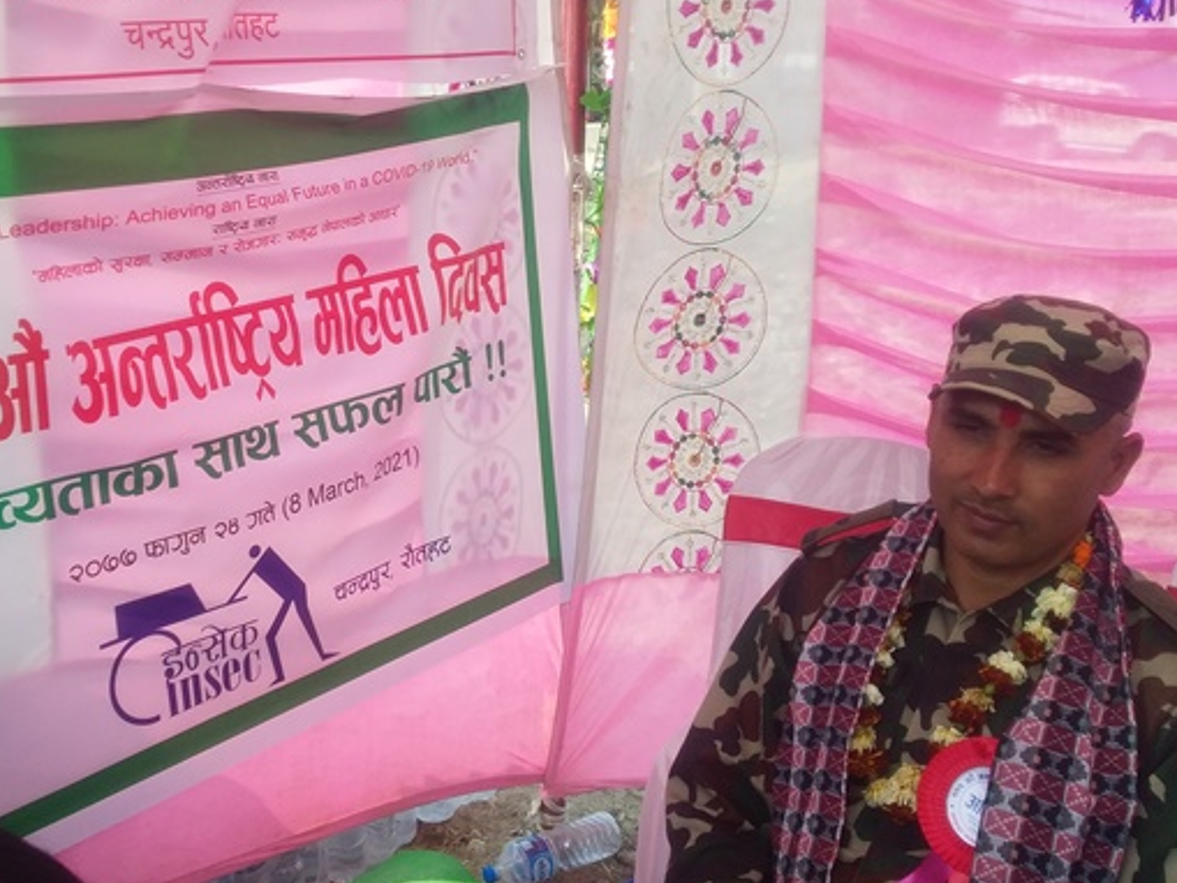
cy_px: 393
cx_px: 456
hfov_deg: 47.5
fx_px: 1326
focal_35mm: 39
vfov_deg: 36.8
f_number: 2.2
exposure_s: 1/340
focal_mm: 3.3
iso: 40
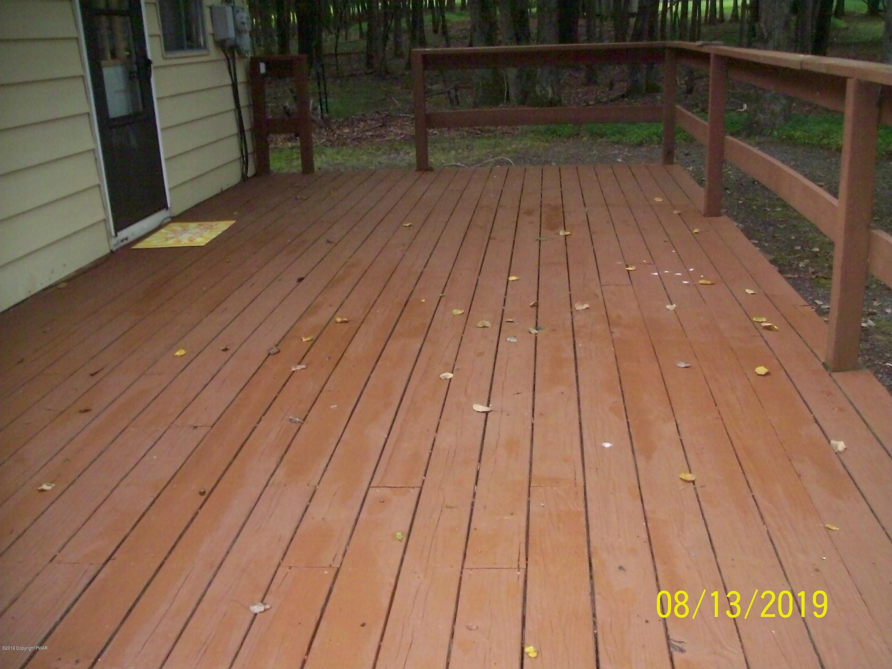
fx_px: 927
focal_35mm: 36
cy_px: 334
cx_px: 446
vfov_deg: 39.6
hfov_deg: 51.4
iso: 160
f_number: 2.7
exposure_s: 1/64
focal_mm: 6
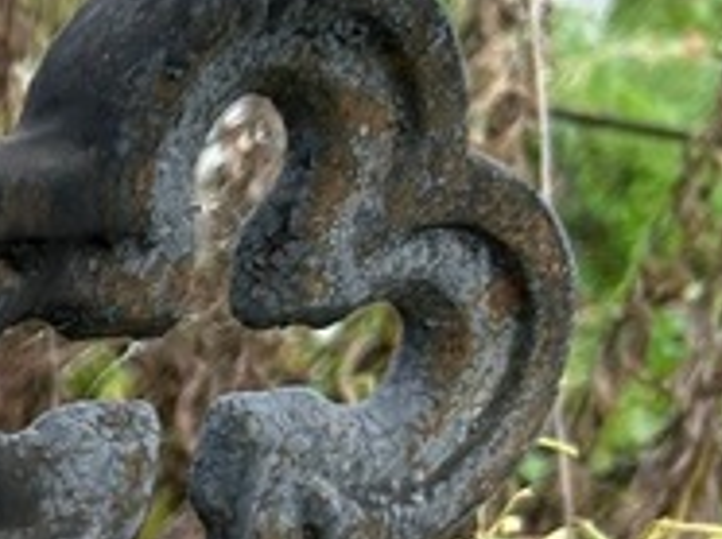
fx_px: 2333
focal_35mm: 112
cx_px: -714
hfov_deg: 14.6
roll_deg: -1.0
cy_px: 601
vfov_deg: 12.9
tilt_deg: -30.8
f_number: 1.5
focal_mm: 5.7
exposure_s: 1/349
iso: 50
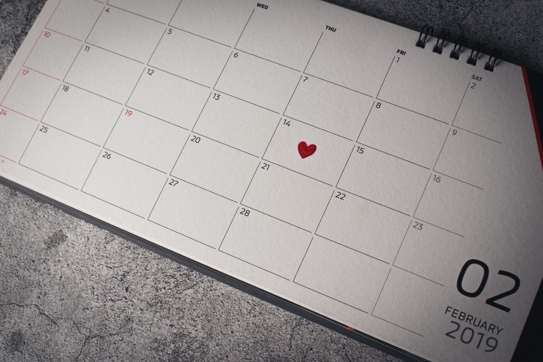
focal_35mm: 50
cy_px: 181
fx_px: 754
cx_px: 272
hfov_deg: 39.6
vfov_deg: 27.0
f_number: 13
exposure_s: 1/125
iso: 100
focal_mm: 50
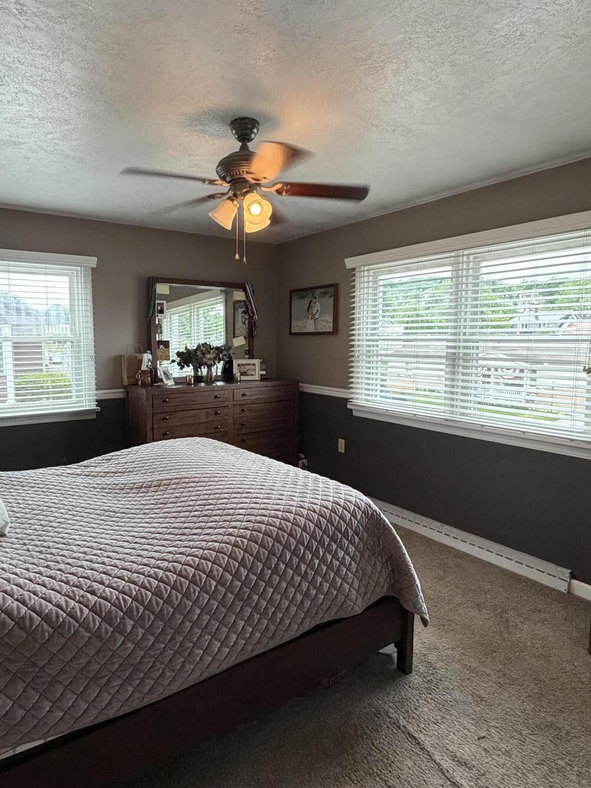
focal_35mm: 21
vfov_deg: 79.0
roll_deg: +0.4
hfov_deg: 63.0
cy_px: 389
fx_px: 478
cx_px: 244
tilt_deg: -6.2
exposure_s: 1/120
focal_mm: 2.22
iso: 320
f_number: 2.2
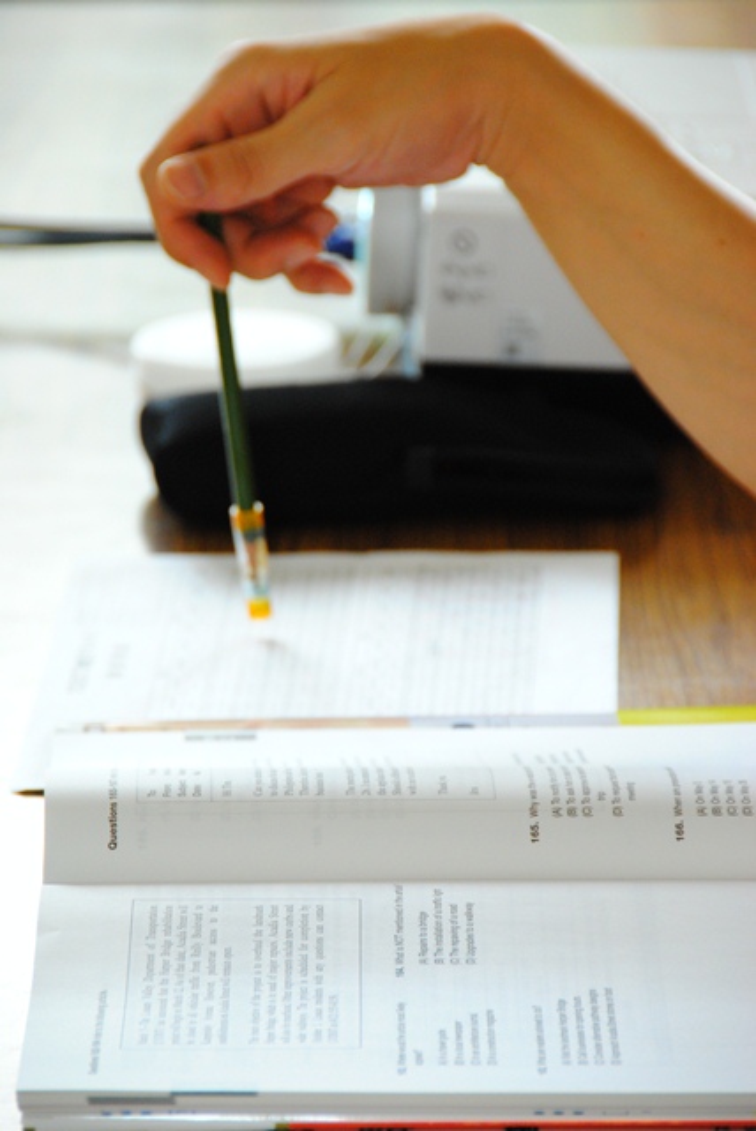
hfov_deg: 4.6
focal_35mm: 300
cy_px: 566
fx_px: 9429
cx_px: 378
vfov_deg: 6.9
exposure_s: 1/40
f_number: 5.6
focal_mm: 200
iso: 800
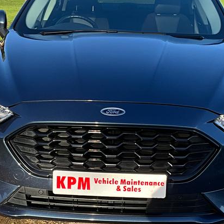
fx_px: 549
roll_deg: -0.2
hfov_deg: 23.1
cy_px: 124
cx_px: 122
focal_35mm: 75
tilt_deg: -12.3
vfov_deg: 23.0
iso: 25
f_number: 1.8
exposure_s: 1/519
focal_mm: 3
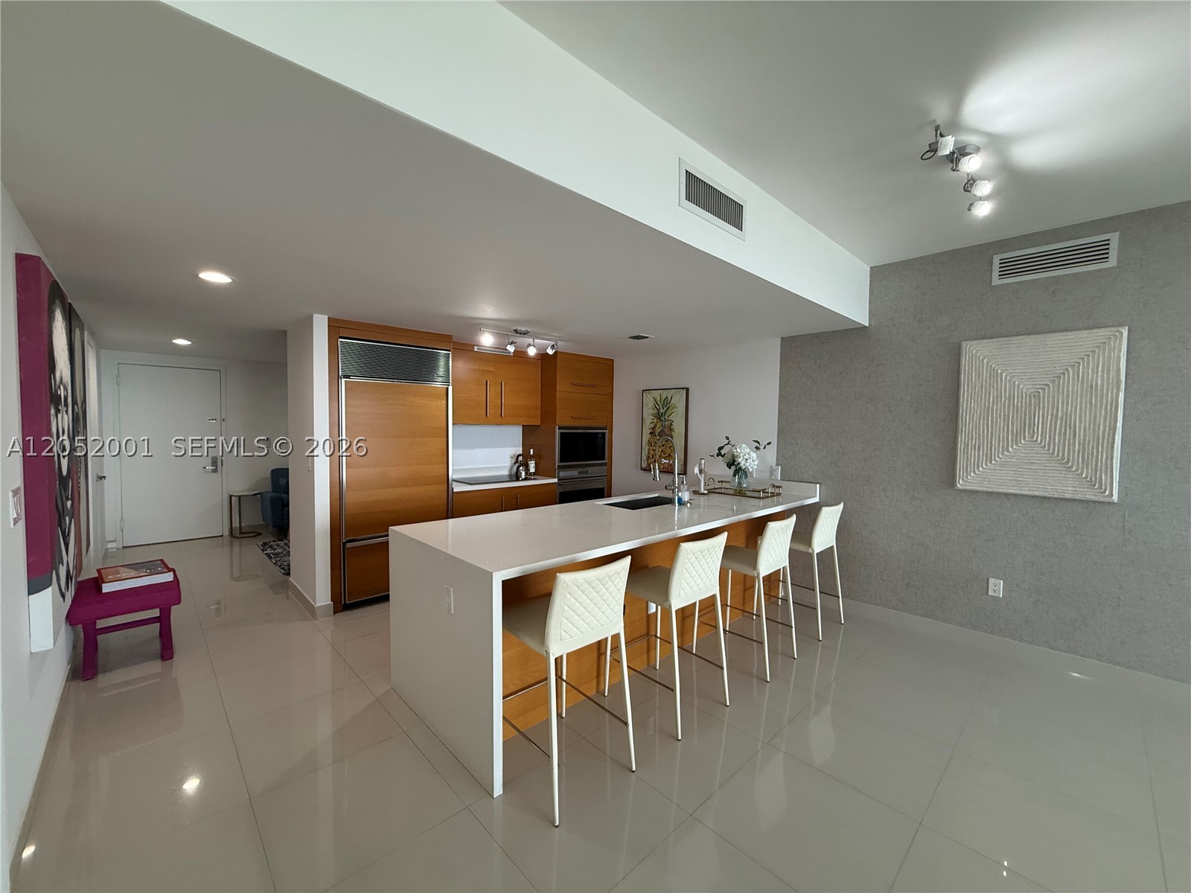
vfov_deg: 85.7
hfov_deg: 102.1
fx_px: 482
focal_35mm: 14
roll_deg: -0.7
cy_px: 446
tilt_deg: -1.6
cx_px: 596
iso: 200
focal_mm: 2.22
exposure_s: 1/120
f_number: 2.2
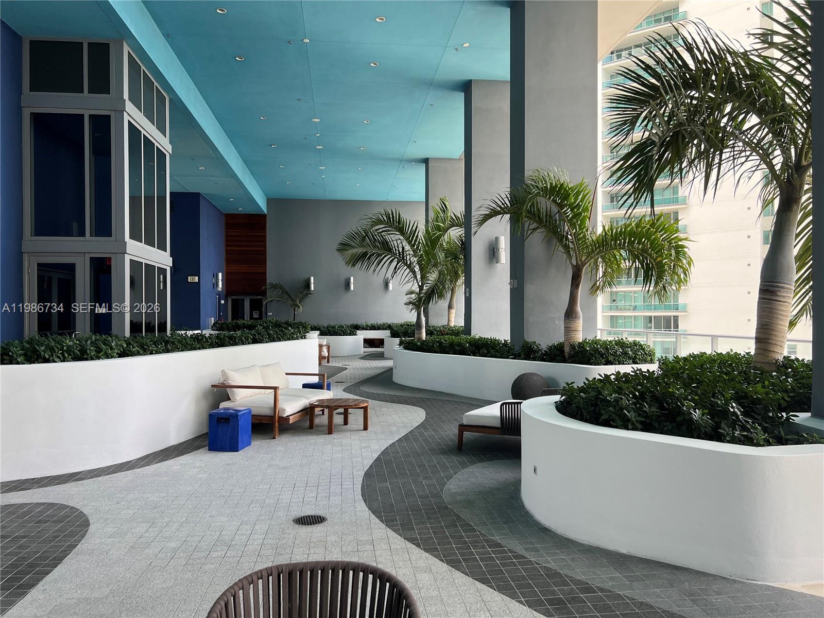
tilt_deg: +0.4
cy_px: 309
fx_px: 619
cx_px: 412
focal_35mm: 26
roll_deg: +0.6
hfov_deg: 67.3
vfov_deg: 53.1
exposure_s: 1/318
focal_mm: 5.7
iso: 50
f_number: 1.5
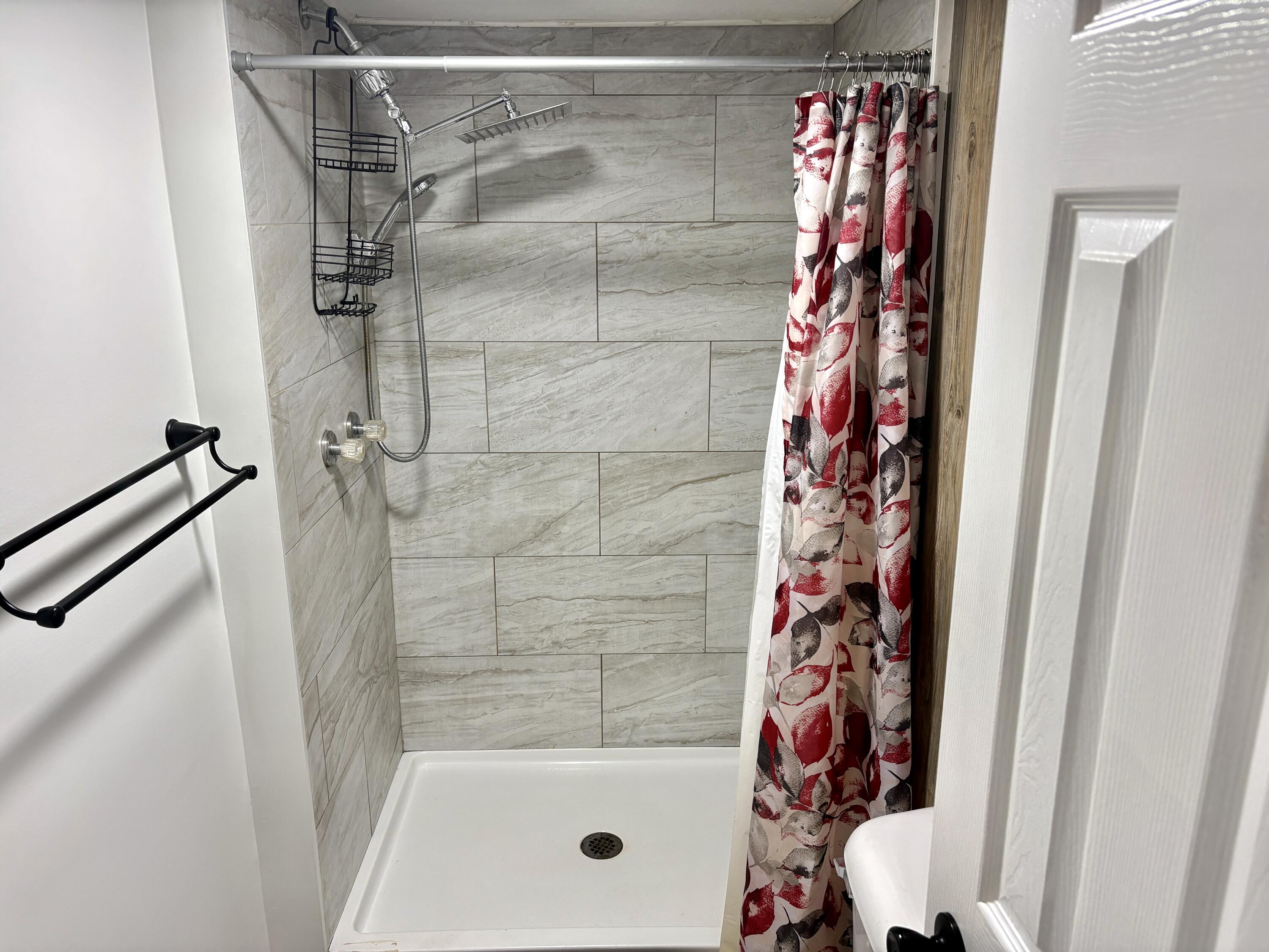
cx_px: 634
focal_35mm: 26
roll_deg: +0.1
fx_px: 953
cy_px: 476
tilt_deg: -15.2
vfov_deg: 53.1
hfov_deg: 67.3
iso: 125
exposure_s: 1/60
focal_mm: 5.96
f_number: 1.6
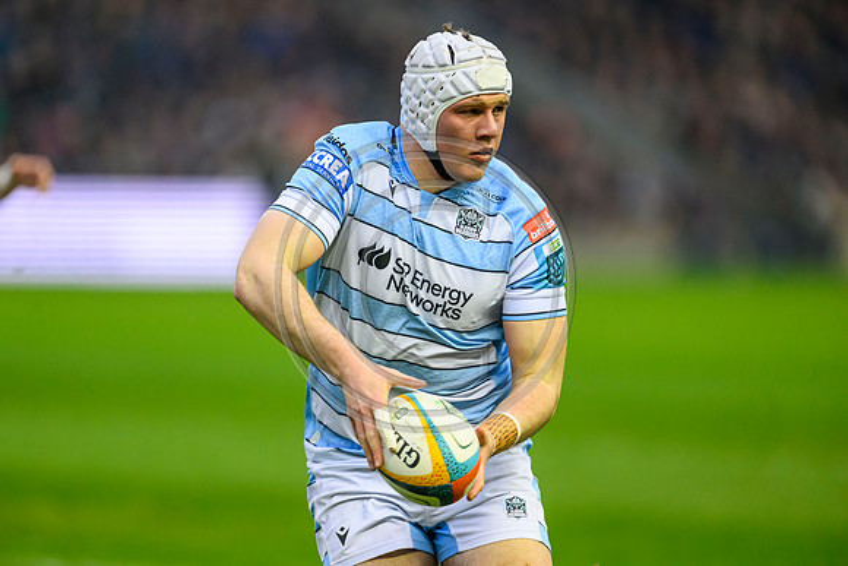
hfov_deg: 5.2
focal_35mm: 400
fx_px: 9424
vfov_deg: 3.4
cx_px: 424
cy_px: 283
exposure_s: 1/2000
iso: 4000
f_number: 3.2
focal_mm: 400
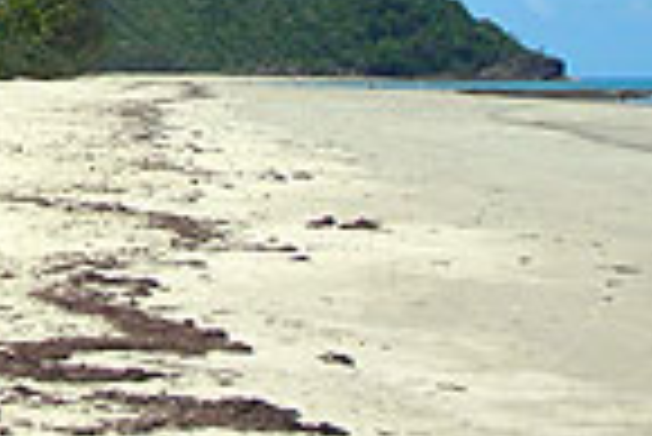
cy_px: -166
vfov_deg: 11.7
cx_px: -27
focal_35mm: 113
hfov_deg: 17.6
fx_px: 2049
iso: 50
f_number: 8.5
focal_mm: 5.8
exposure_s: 1/184
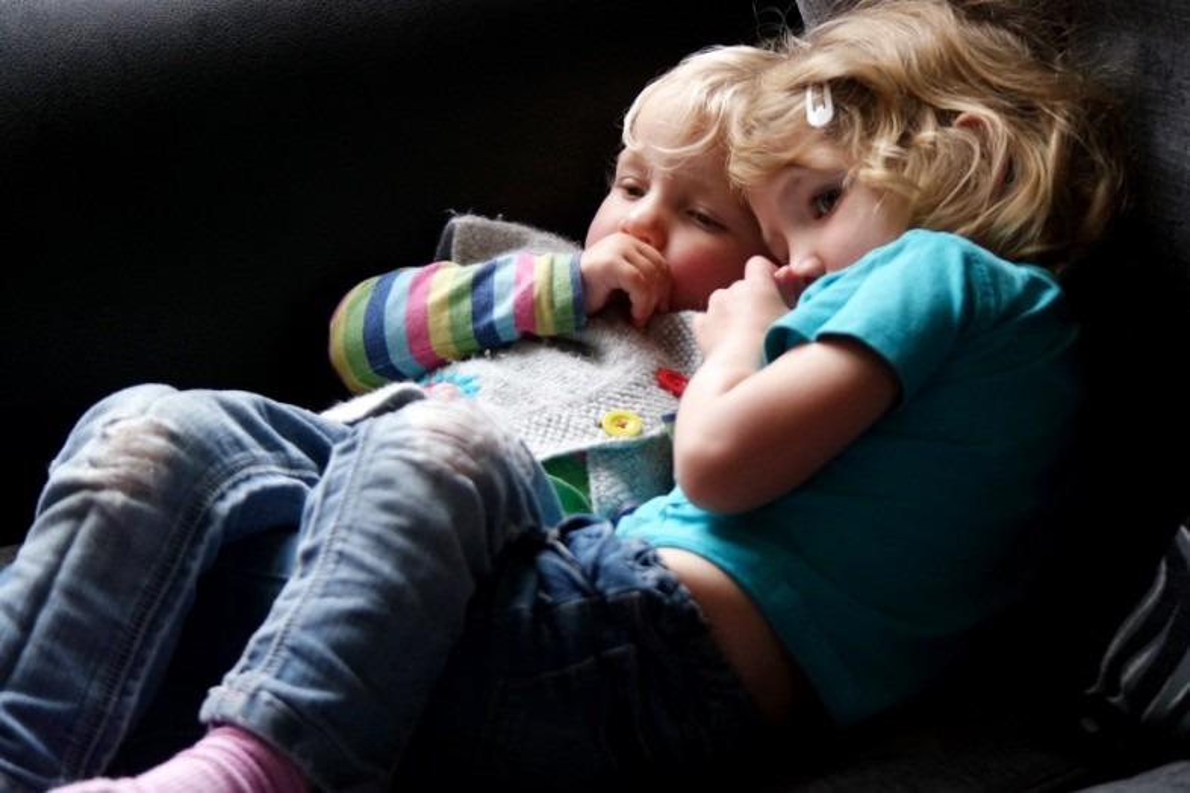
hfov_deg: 17.8
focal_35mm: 115
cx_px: 595
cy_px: 396
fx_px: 3801
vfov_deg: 11.9
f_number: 4.5
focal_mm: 75
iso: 1600
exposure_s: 1/100
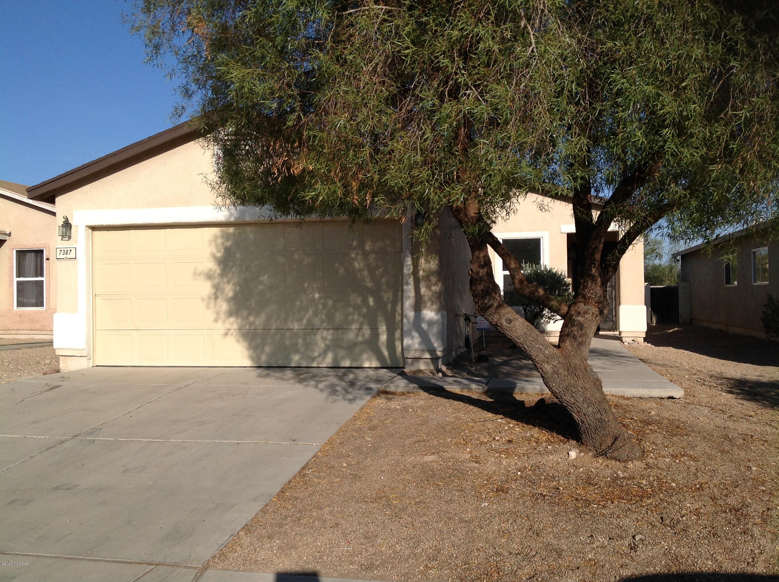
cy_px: 291
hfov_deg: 52.7
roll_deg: +0.3
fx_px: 786
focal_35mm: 35
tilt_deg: +1.5
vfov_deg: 40.6
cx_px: 390
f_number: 2.4
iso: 50
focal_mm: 4.28
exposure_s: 1/2519
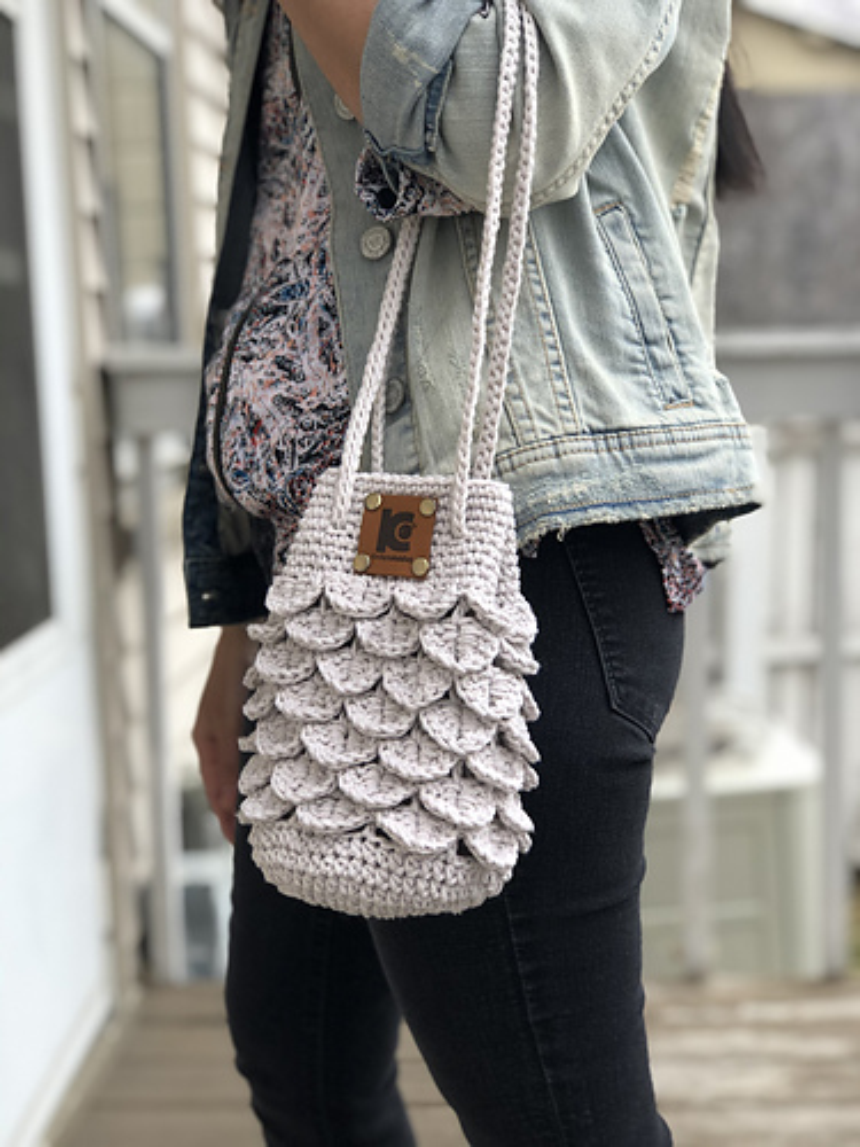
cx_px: 430
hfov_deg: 25.7
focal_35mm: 57
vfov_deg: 33.8
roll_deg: +2.1
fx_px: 1888
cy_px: 574
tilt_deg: -5.5
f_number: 2.8
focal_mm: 6.6
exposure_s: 1/40
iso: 20
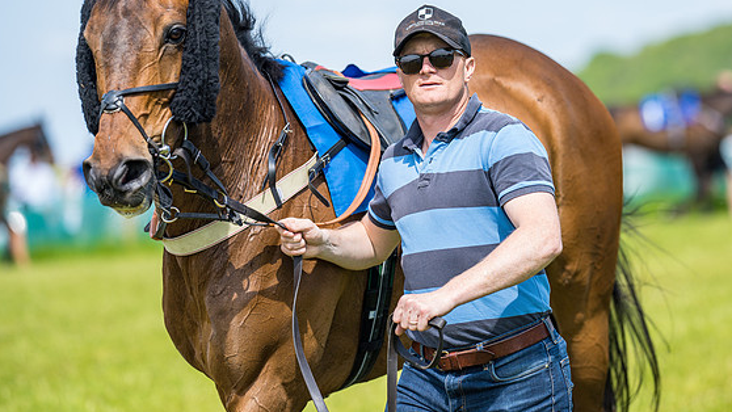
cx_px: 468
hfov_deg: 11.8
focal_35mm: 183
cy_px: 137
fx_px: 3552
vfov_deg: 6.6
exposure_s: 1/1600
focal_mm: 135
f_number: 2.2
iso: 50
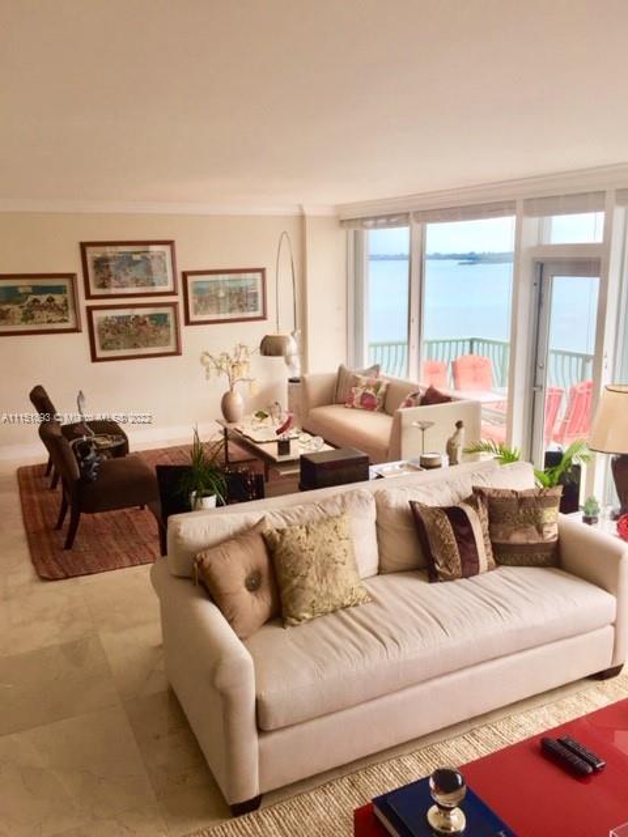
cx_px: 314
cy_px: 418
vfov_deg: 61.7
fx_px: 701
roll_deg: +0.4
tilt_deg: -10.3
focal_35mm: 29
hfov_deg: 48.2
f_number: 2.2
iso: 32
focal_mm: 4.15
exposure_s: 1/225
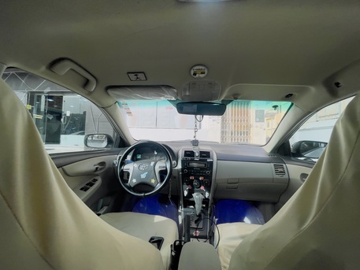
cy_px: 135
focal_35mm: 13
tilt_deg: +0.8
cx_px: 180
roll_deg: -2.8
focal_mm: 1.54
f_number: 2.4
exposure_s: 1/516
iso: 25
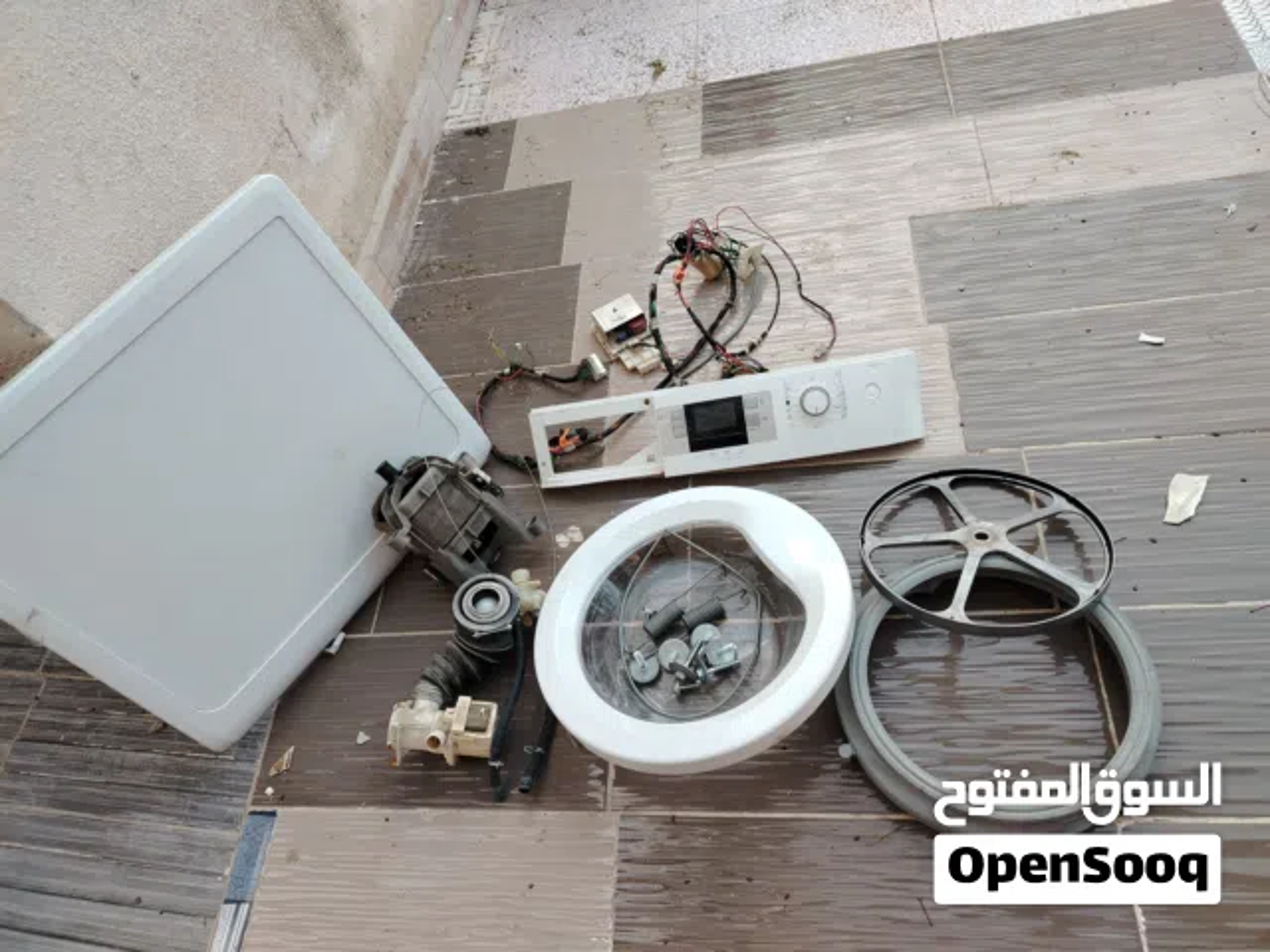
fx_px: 881
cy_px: 476
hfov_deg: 71.6
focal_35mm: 24
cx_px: 635
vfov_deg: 56.8
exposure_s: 1/100
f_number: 1.75
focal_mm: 5.25
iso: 166
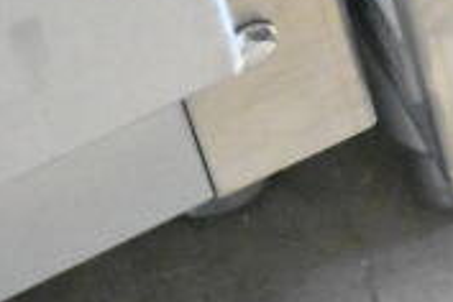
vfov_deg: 4.8
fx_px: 3583
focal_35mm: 285
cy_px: -70
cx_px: 732
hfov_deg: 7.1
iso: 25600
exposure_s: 1/80
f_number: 5.6
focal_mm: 55
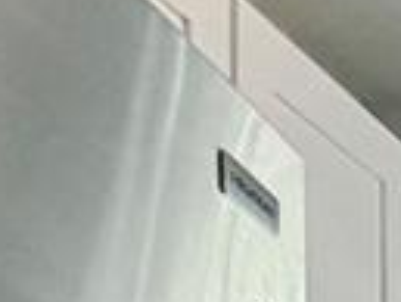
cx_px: 1132
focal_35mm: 130
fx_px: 1507
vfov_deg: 9.7
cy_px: 791
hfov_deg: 11.0
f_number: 2.2
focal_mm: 2.22
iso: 250
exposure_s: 1/120
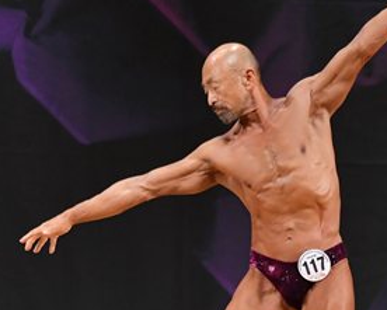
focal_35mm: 632
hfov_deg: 3.1
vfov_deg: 2.5
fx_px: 7241
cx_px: 288
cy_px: 238
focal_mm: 160
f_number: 5.6
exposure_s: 1/400
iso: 3200
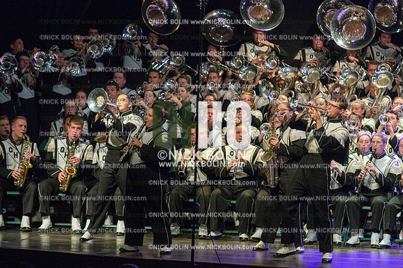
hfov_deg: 9.0
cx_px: 202
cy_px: 134
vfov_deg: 6.0
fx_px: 2573
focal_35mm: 230
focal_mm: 230
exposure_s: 1/320
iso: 8000
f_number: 7.1
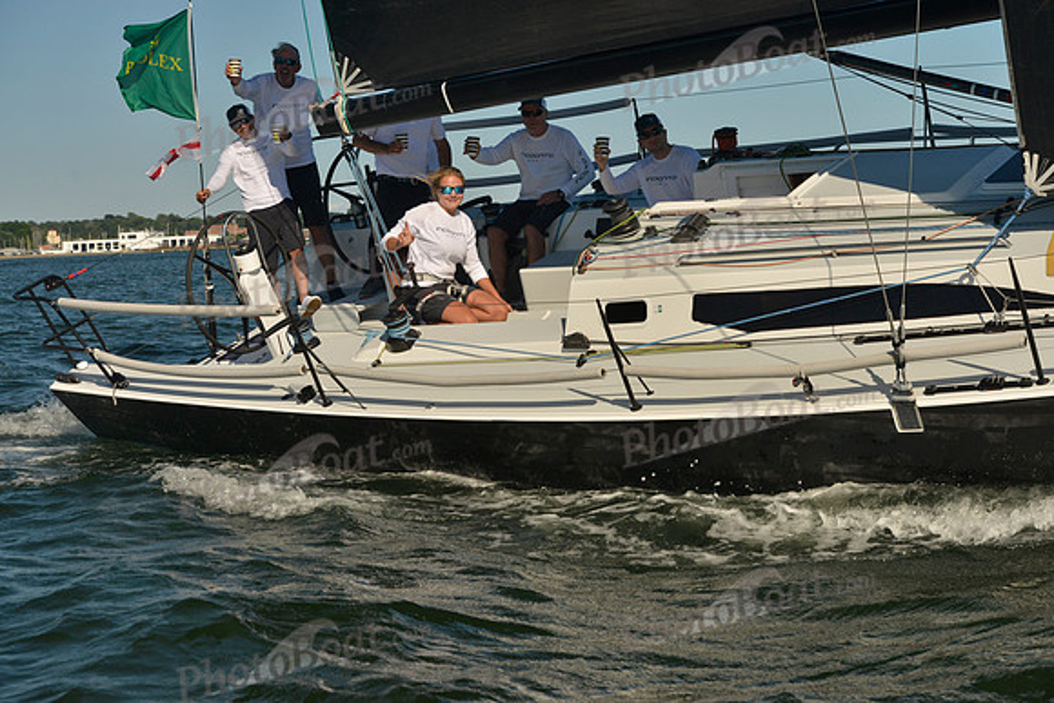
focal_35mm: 70
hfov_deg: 28.8
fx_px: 2050
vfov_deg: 19.5
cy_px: 352
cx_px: 527
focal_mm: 70
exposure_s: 1/1250
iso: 400
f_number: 8
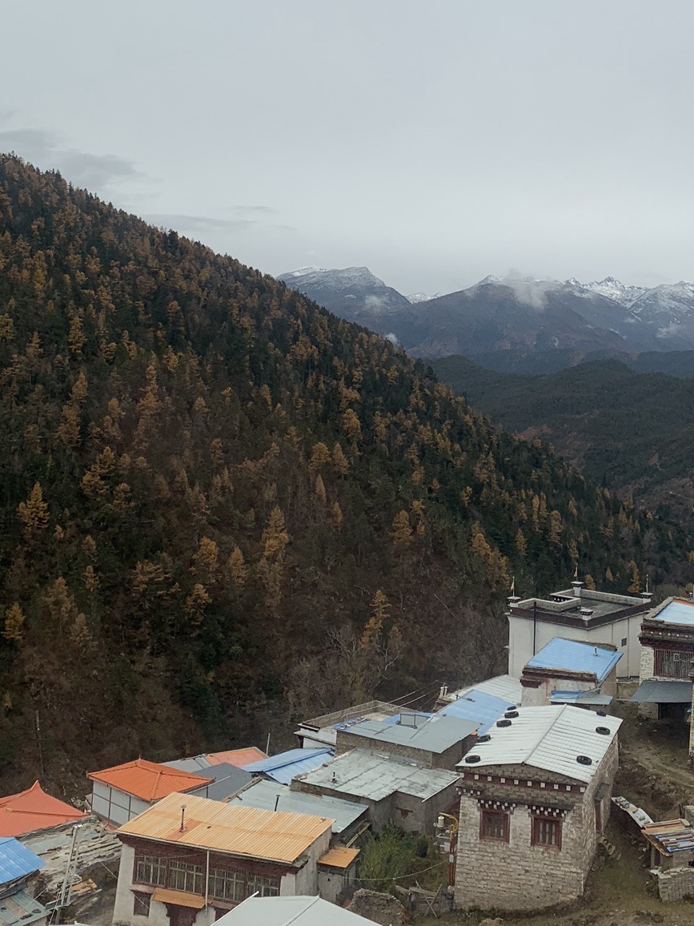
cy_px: 245
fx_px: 1203
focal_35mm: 45
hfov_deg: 31.9
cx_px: 473
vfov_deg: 41.0
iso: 25
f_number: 1.8
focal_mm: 4.25
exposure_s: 1/375
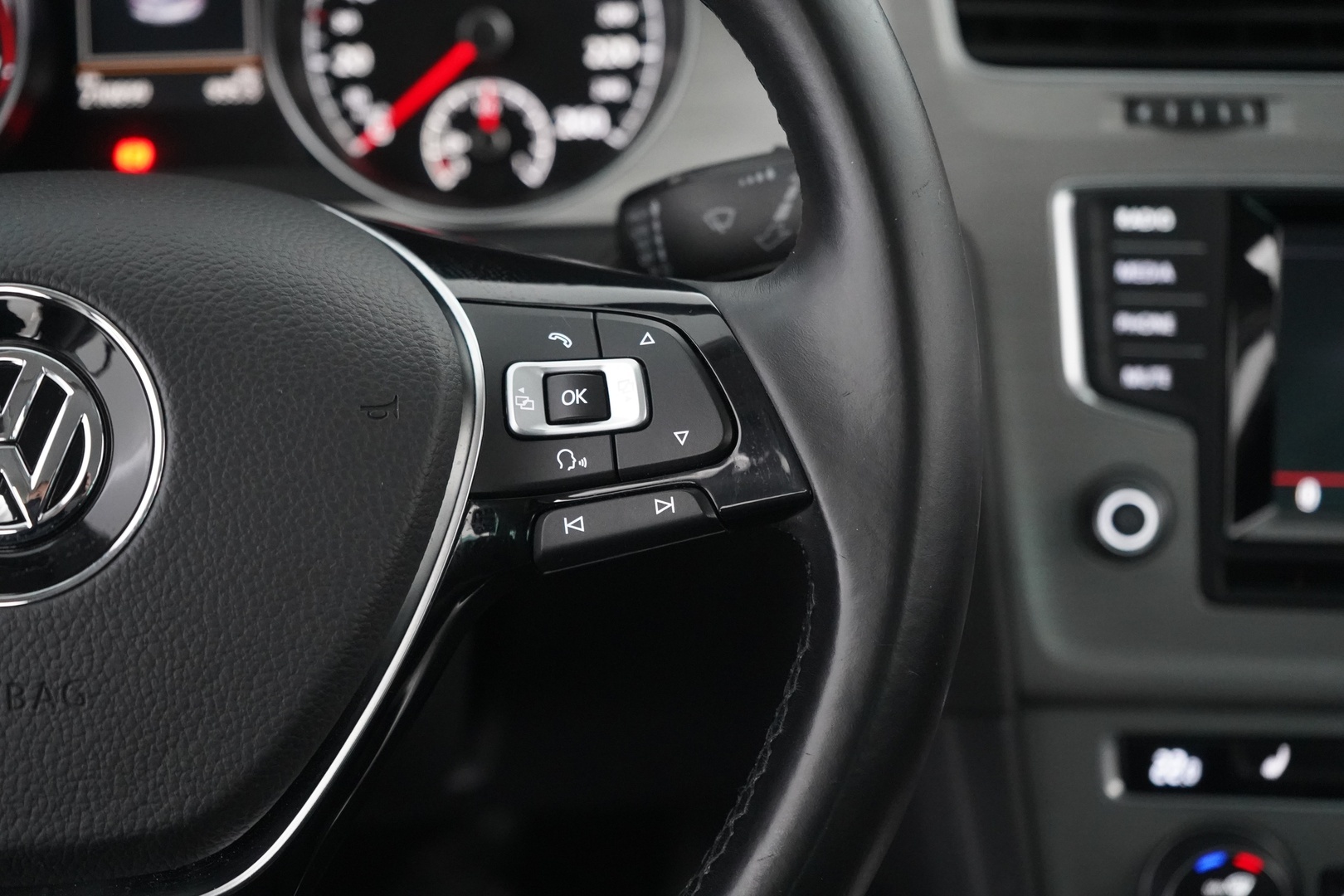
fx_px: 2240
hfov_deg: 33.4
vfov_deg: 22.6
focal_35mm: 60
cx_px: 672
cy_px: 448
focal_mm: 60
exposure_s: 1/40
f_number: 5
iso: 8000
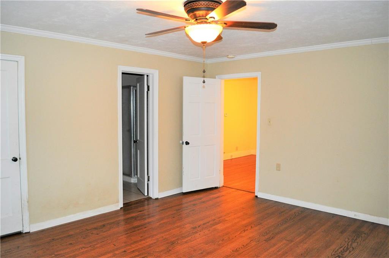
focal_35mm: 27
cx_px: 194
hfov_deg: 67.5
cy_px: 129
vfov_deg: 47.8
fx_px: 291
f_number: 3.5
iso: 800
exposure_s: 1/60
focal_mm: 18
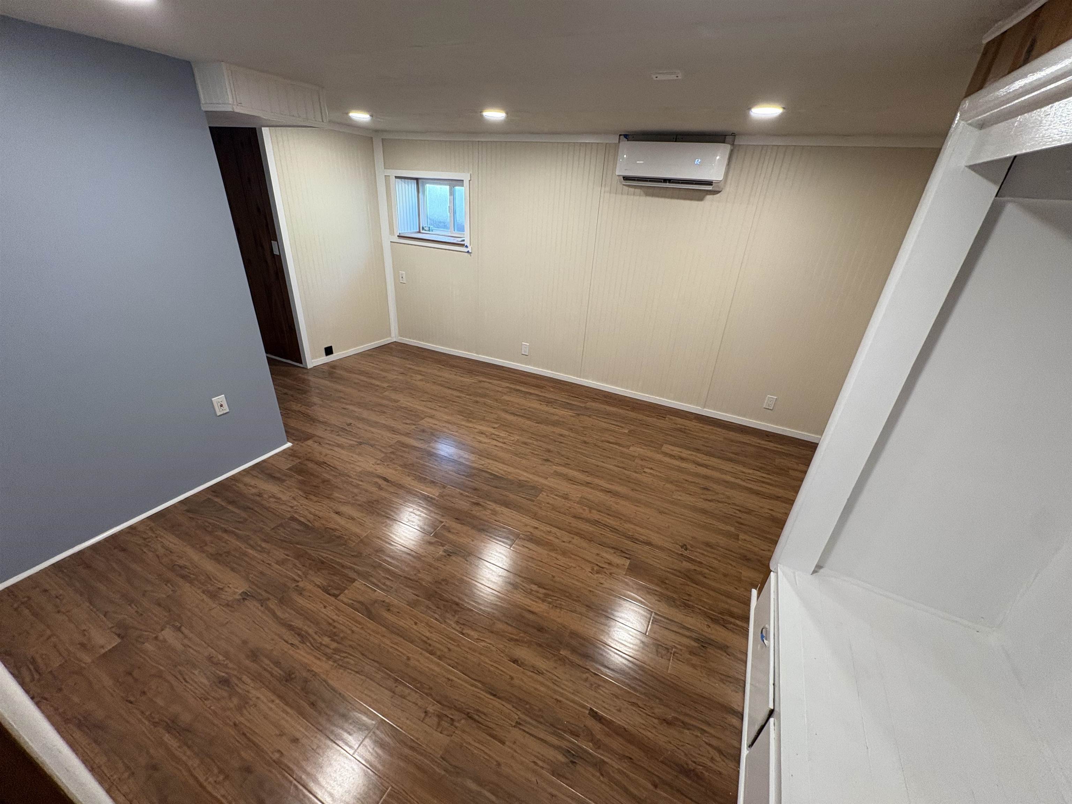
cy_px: 402
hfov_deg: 102.1
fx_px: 434
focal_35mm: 14
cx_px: 536
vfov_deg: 85.7
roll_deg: -3.6
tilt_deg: -25.4
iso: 200
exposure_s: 1/60
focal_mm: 2.22
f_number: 2.2
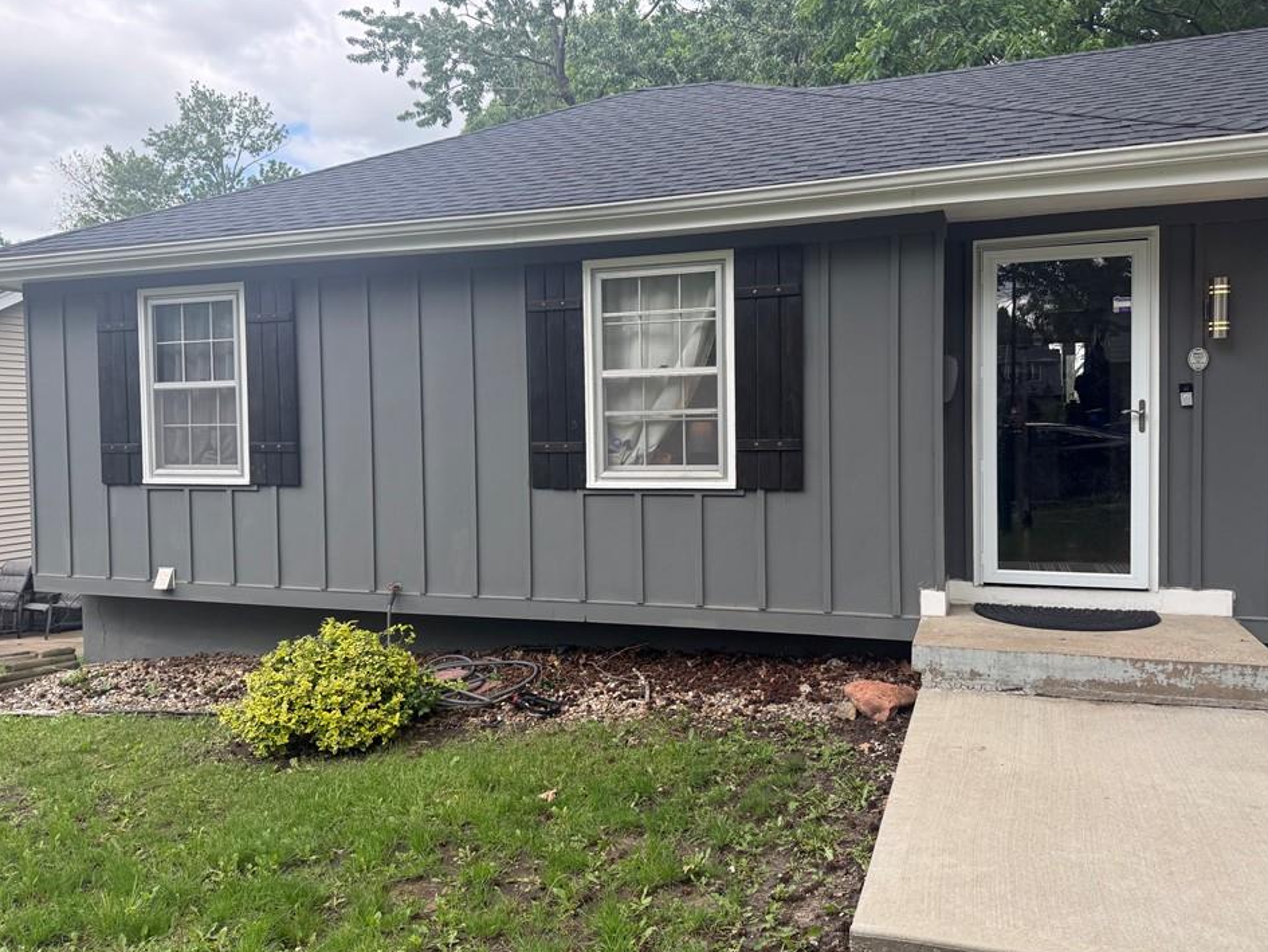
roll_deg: +0.9
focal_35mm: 26
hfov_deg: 67.3
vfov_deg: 53.1
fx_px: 953
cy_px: 463
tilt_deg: -1.1
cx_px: 662
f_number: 1.78
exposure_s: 1/1091
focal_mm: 6.76
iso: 100
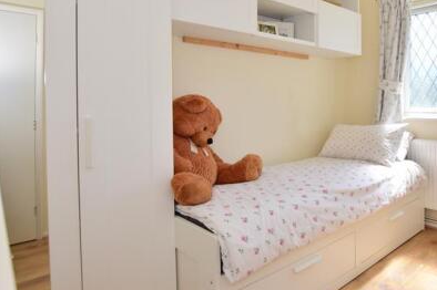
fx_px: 303
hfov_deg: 68.5
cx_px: 308
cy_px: 98
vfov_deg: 50.3
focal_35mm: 25
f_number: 7.1
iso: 400
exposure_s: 1/200
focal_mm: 10
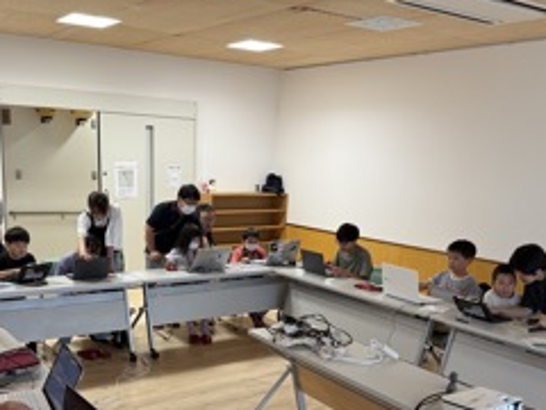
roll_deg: -2.1
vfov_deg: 35.1
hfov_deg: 46.7
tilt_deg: -14.4
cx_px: 234
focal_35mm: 40
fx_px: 631
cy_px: 312
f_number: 1.78
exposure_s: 1/121
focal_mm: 6.76
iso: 200
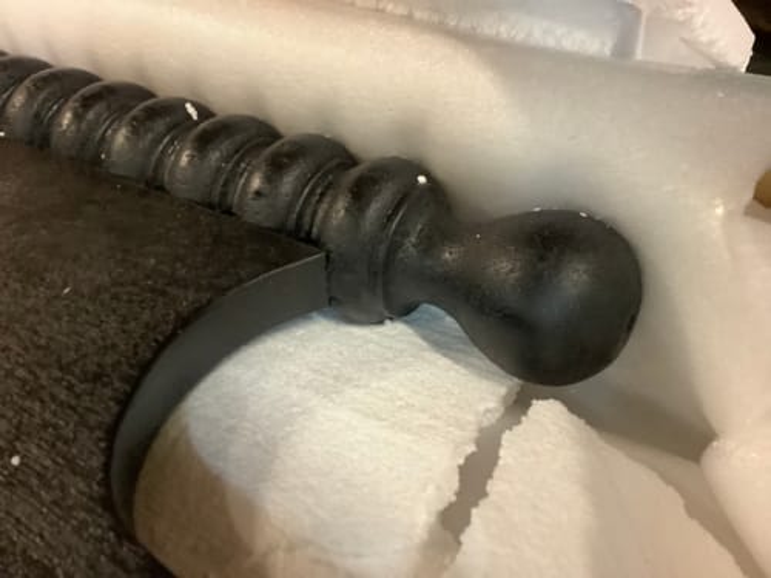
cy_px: 289
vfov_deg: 45.4
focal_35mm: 31
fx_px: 690
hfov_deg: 58.4
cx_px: 386
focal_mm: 3.3
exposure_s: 1/25
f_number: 2.4
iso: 500
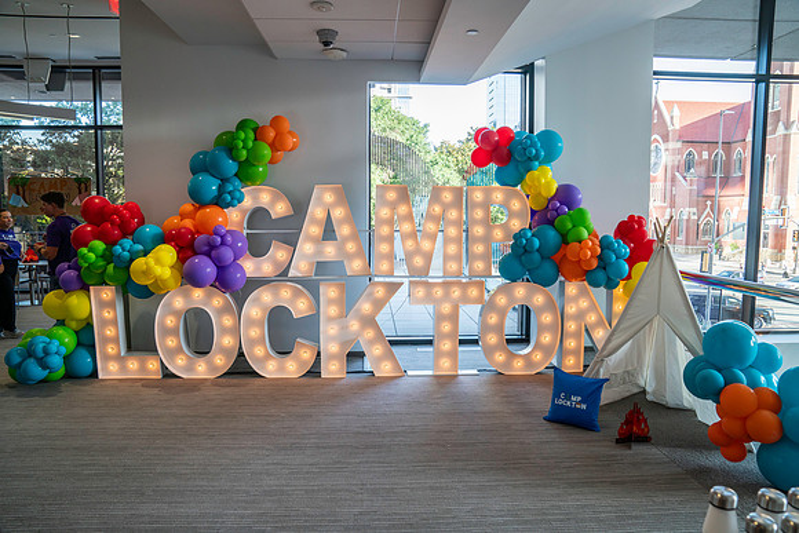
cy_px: 266
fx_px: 533
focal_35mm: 24
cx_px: 400
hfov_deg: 73.7
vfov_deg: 53.2
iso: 640
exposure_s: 1/200
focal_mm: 24
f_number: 4.5
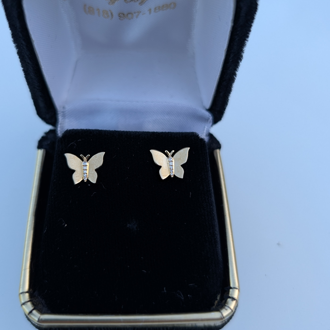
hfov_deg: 47.0
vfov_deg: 47.1
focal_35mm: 35
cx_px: 138
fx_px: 377
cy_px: 143
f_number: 1.68
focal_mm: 6.9
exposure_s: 1/150
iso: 27
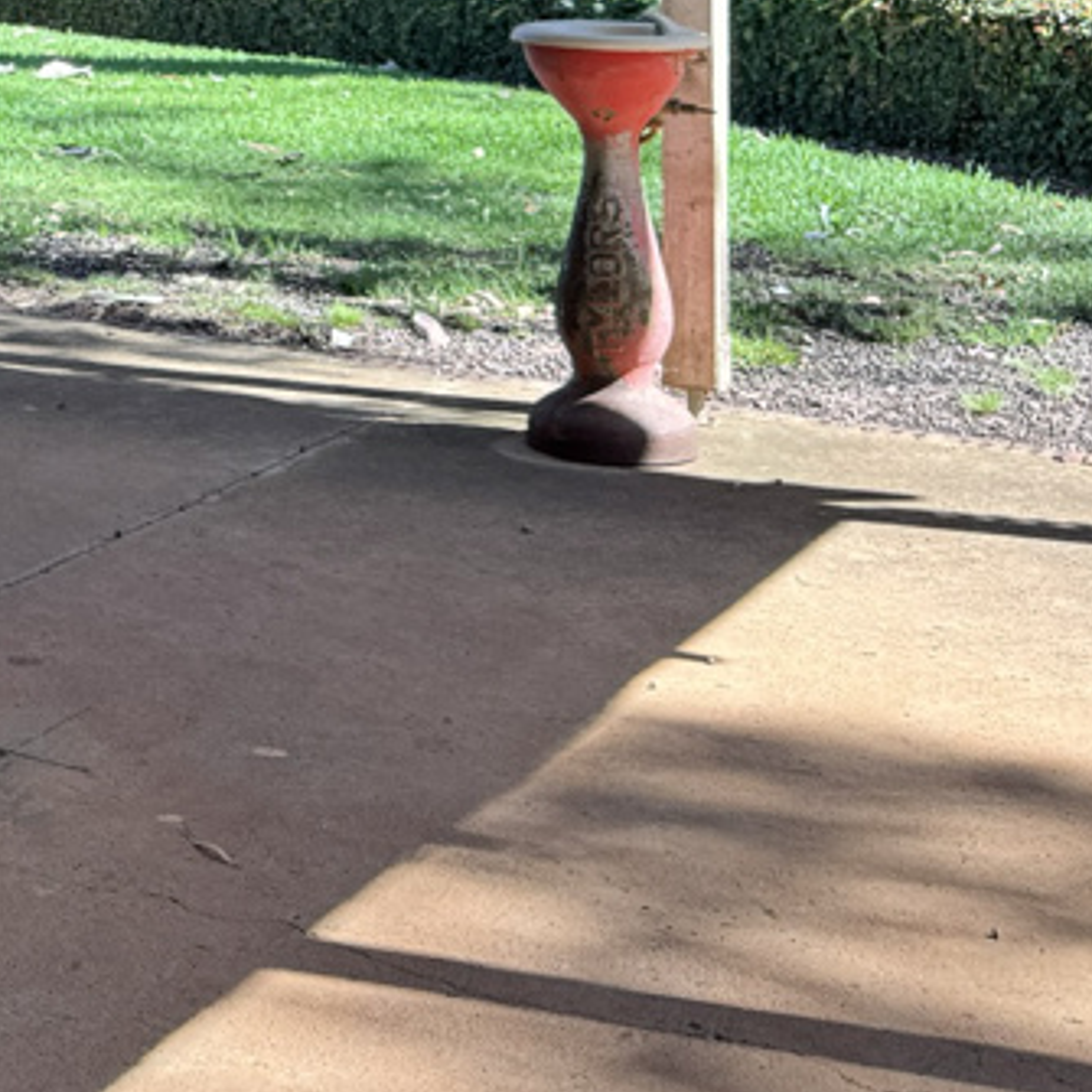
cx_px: -561
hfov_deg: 18.8
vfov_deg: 20.0
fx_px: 2891
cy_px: -231
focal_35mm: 81
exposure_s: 1/264
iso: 80
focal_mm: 6.76
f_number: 1.78
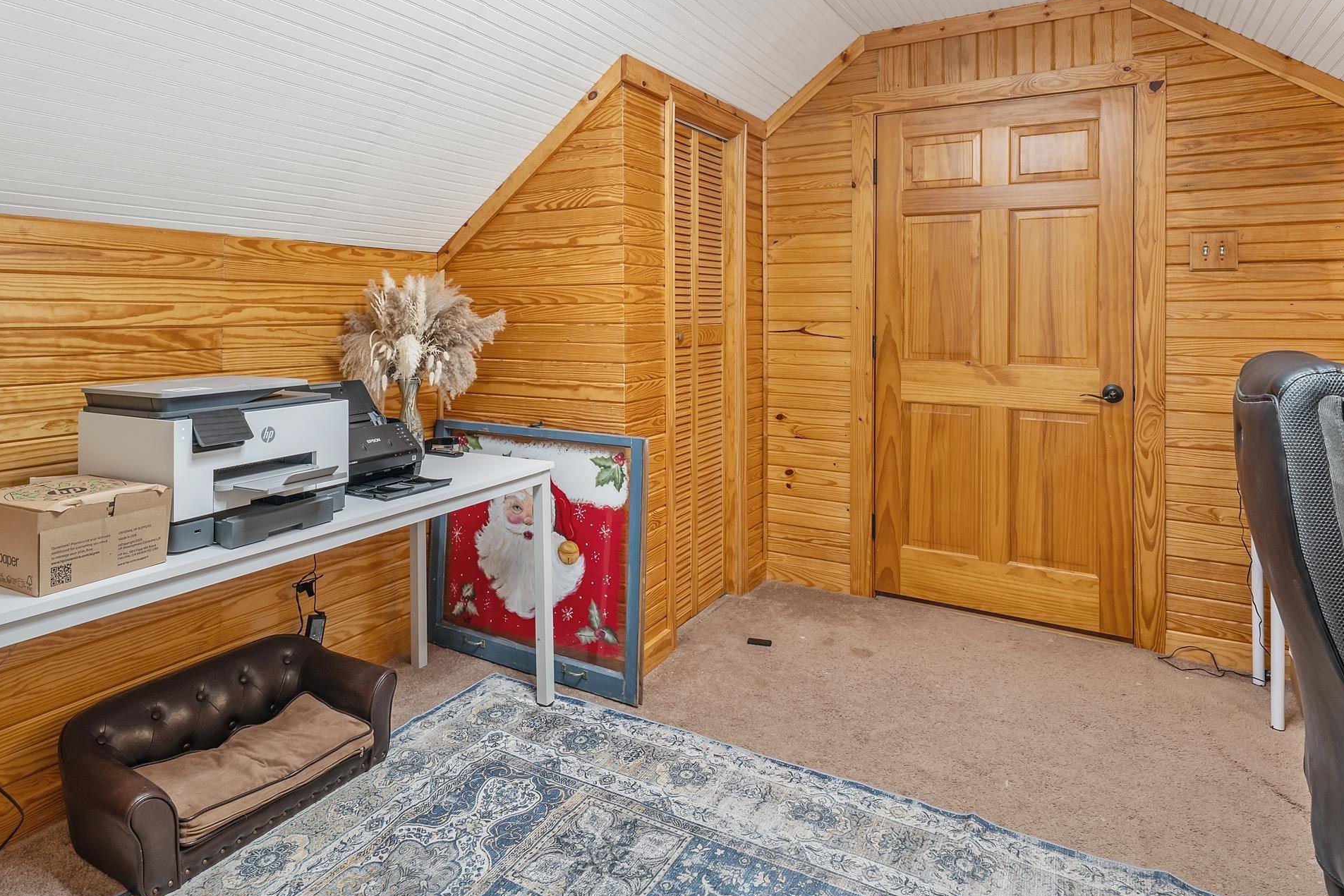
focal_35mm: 21
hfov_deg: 81.0
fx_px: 784
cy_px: 331
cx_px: 609
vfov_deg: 58.7
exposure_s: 1/8
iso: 800
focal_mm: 16
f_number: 8
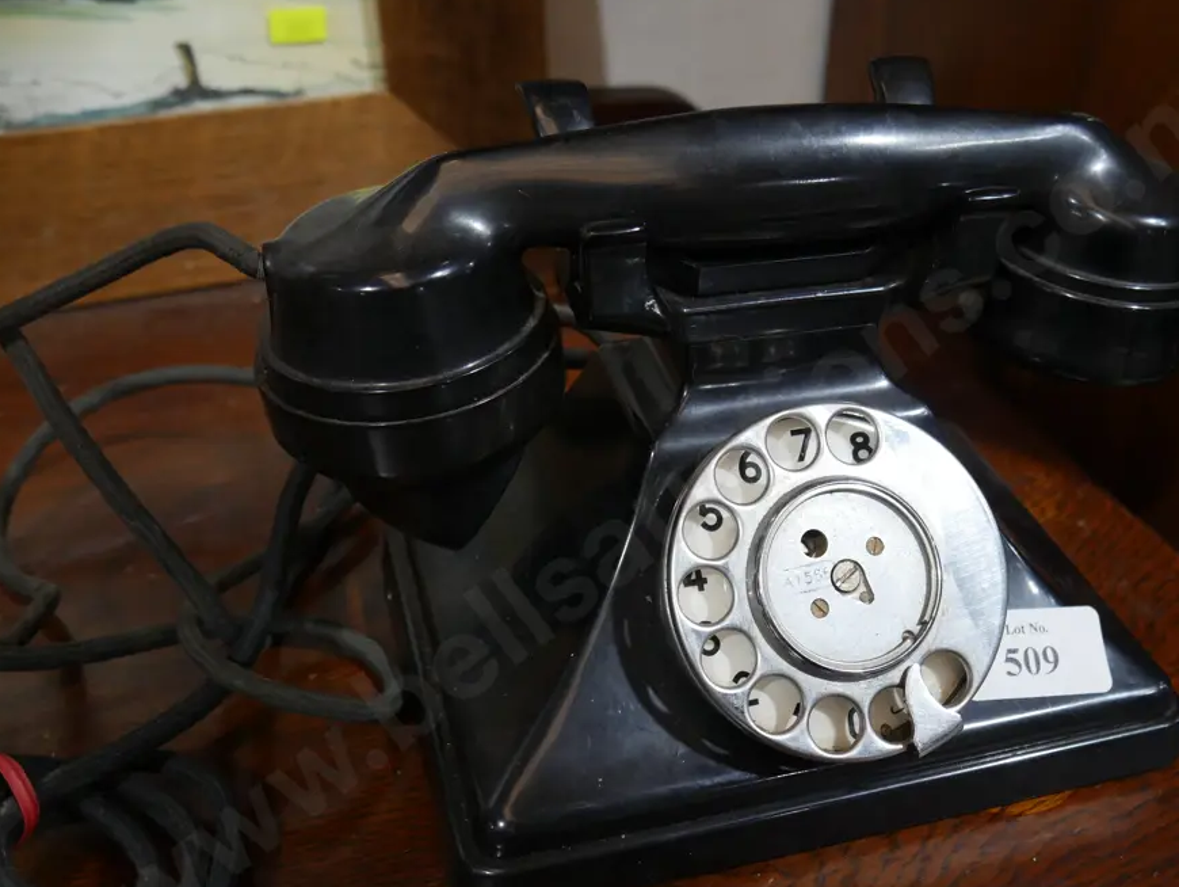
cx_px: 680
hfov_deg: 46.6
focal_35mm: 40
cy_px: 502
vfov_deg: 36.0
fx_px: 1364
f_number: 4
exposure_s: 1/60
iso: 500
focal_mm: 17
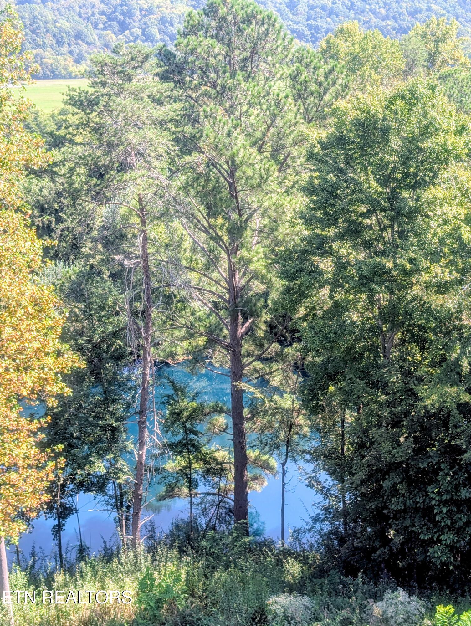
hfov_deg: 29.7
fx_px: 887
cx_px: 236
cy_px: 313
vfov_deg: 38.9
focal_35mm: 49
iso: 21
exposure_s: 1/203
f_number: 1.68
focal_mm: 6.9
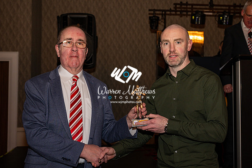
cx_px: 138
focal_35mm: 47
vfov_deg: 28.8
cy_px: 81
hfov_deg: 42.0
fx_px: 327
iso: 500
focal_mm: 35
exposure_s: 1/125
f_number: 3.5
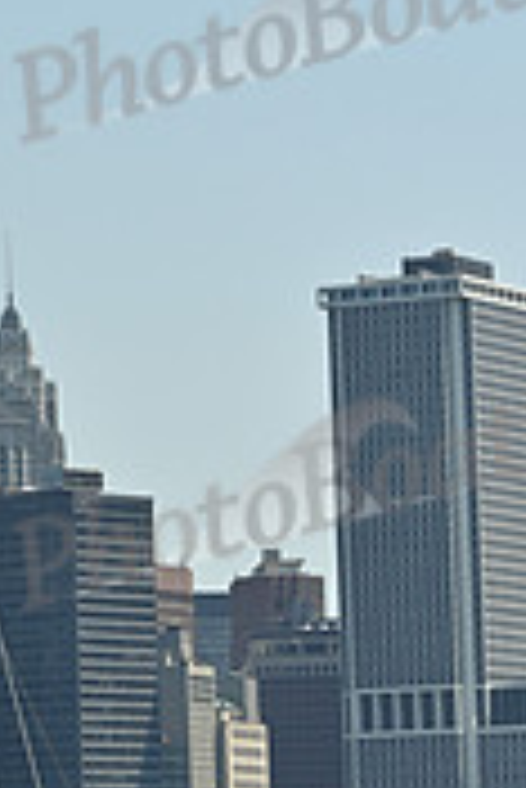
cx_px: -218
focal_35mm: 272
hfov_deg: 5.0
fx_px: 5949
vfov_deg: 7.6
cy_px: 324
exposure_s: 1/1250
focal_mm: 82
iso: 320
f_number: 10
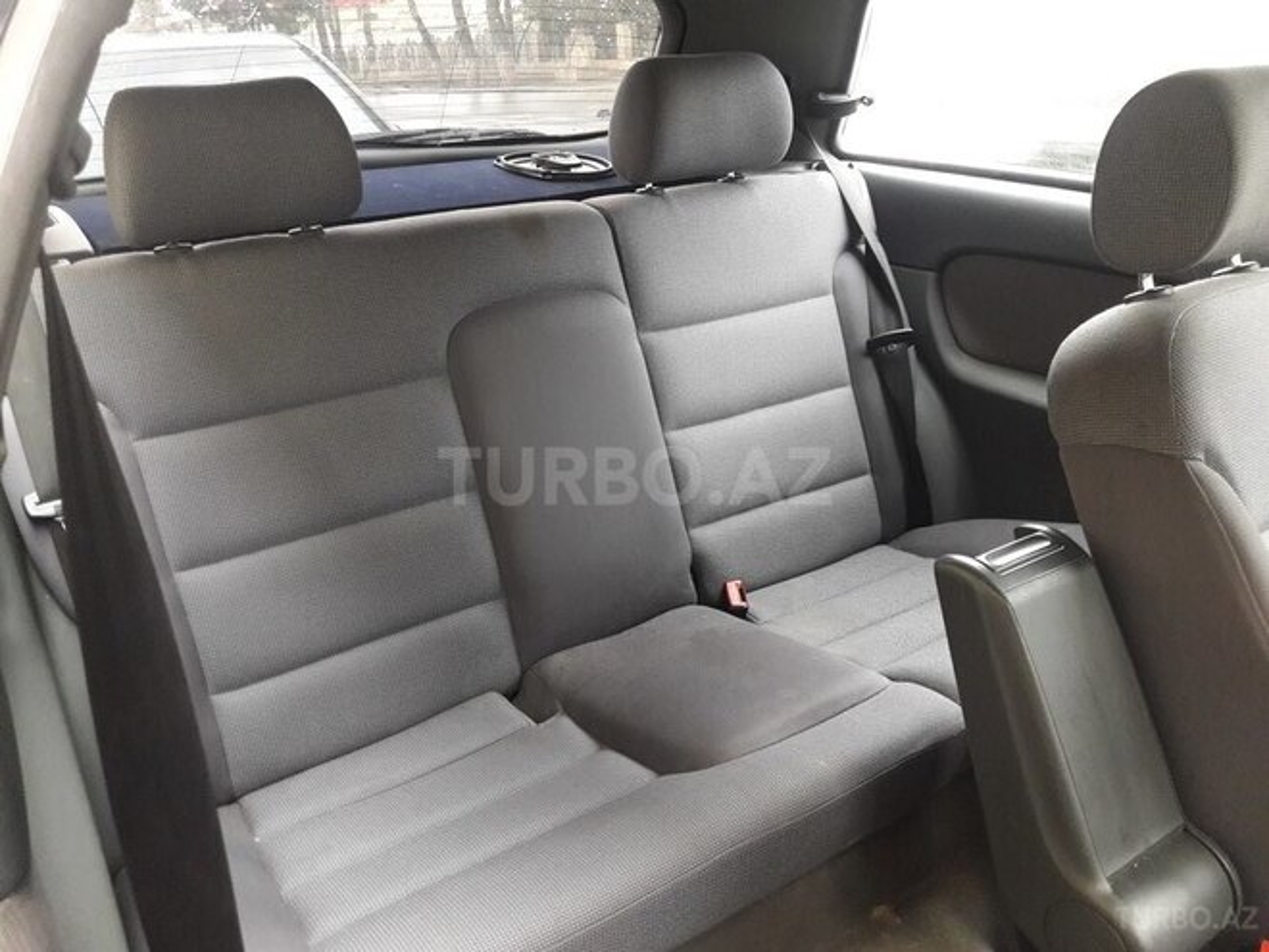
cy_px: 476
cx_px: 634
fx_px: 1026
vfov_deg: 49.7
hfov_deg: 63.4
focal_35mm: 28
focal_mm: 3.7
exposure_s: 1/17
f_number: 1.9
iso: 200
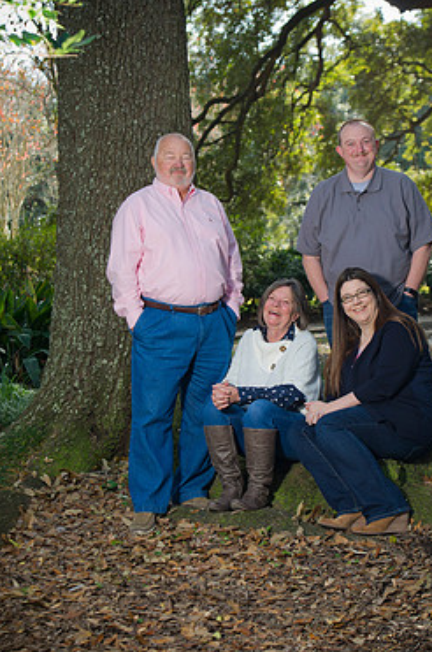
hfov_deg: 16.0
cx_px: 254
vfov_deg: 24.0
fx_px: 1536
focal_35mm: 85
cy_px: 311
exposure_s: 1/100
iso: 160
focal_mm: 70
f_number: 4.5
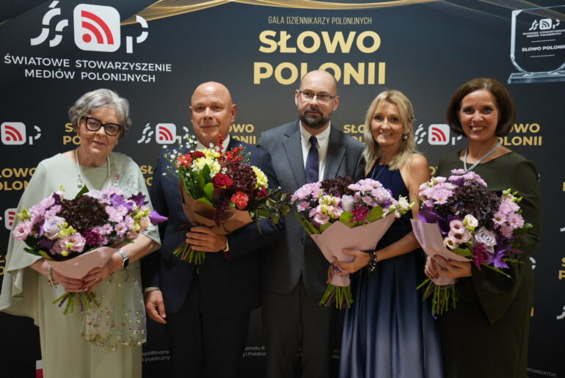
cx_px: 282
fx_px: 628
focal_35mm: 40
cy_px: 189
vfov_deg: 33.5
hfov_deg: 48.4
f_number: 2.8
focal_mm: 40
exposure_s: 1/50
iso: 3200
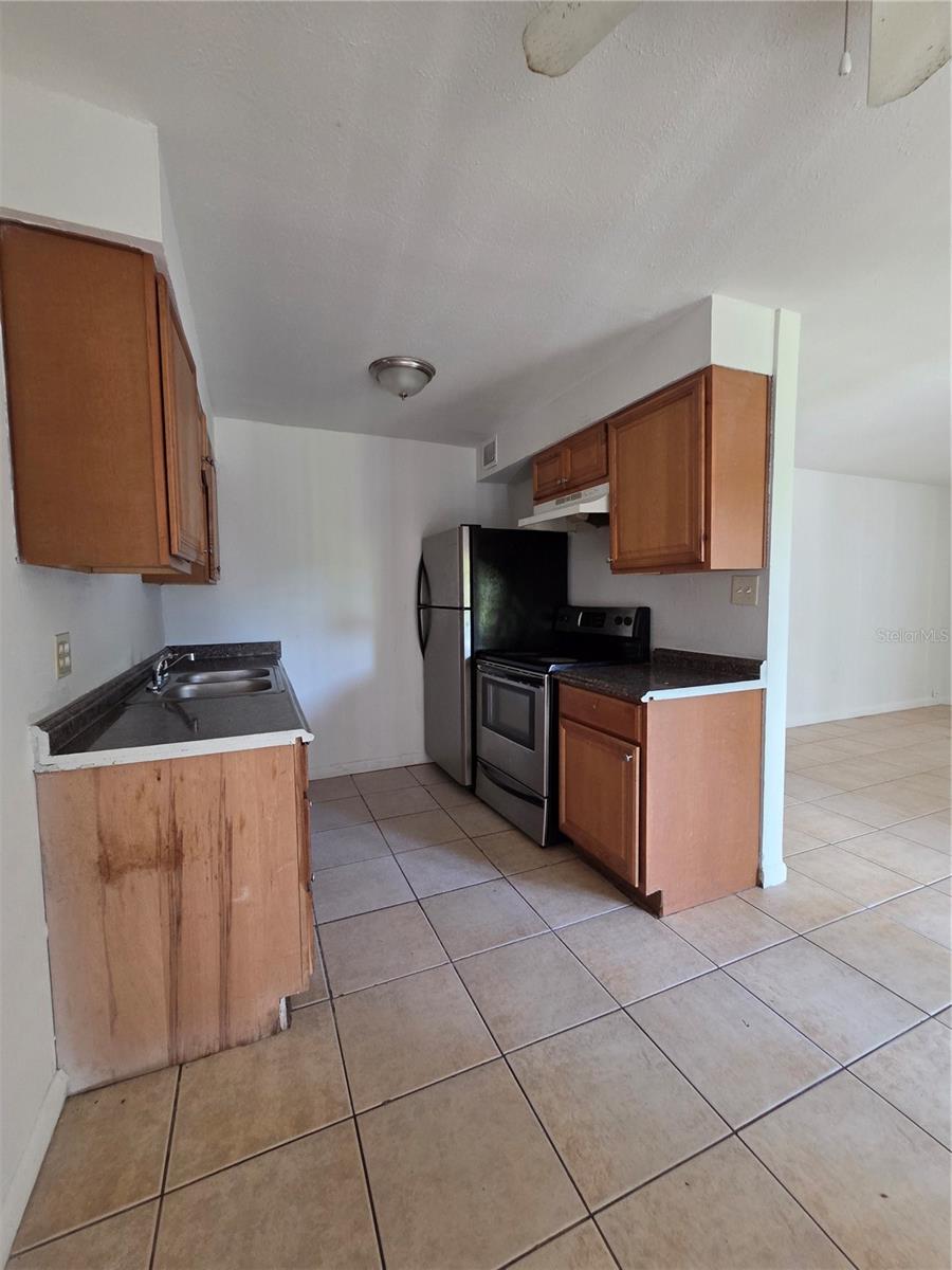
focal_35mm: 13
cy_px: 635
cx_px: 476
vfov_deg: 106.2
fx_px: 477
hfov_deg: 89.9
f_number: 2.2
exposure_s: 1/60
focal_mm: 2.2
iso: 400
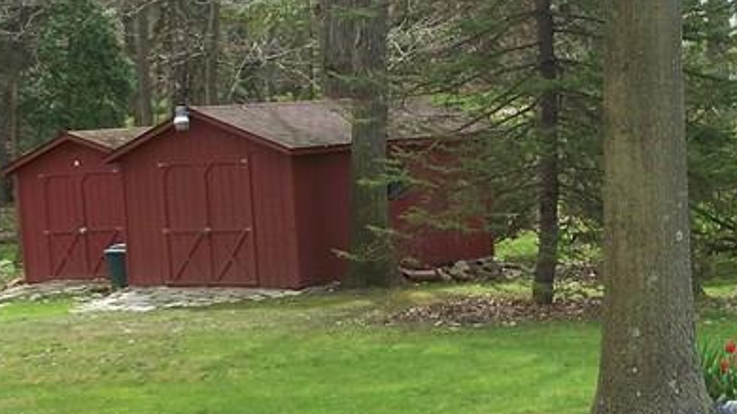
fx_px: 2012
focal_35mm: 103
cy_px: 170
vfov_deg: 11.7
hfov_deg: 20.1
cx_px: 733
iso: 80
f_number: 2.8
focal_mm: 7.54
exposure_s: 1/320
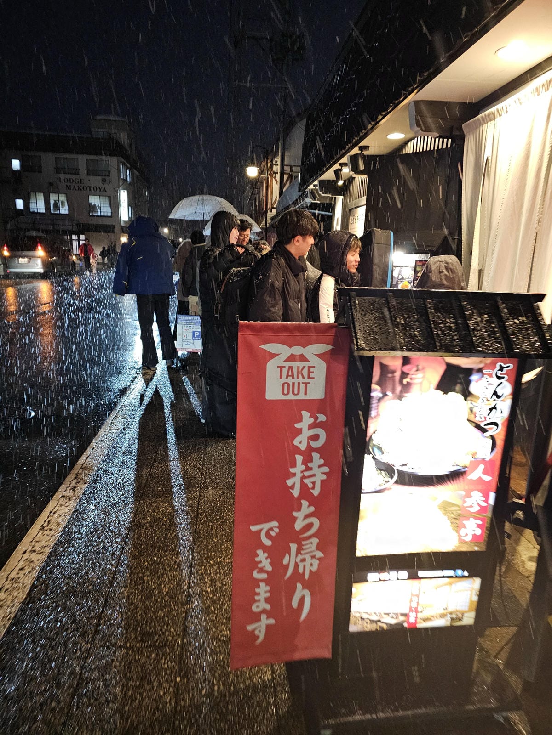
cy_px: 368
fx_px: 489
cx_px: 276
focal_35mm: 23
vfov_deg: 73.9
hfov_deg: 58.9
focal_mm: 6.3
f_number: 1.7
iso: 640
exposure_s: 1/33
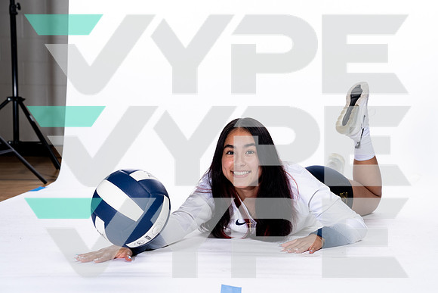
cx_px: 229
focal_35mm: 66
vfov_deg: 20.5
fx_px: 808
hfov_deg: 30.3
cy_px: 151
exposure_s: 1/250
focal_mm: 62
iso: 100
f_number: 5.6
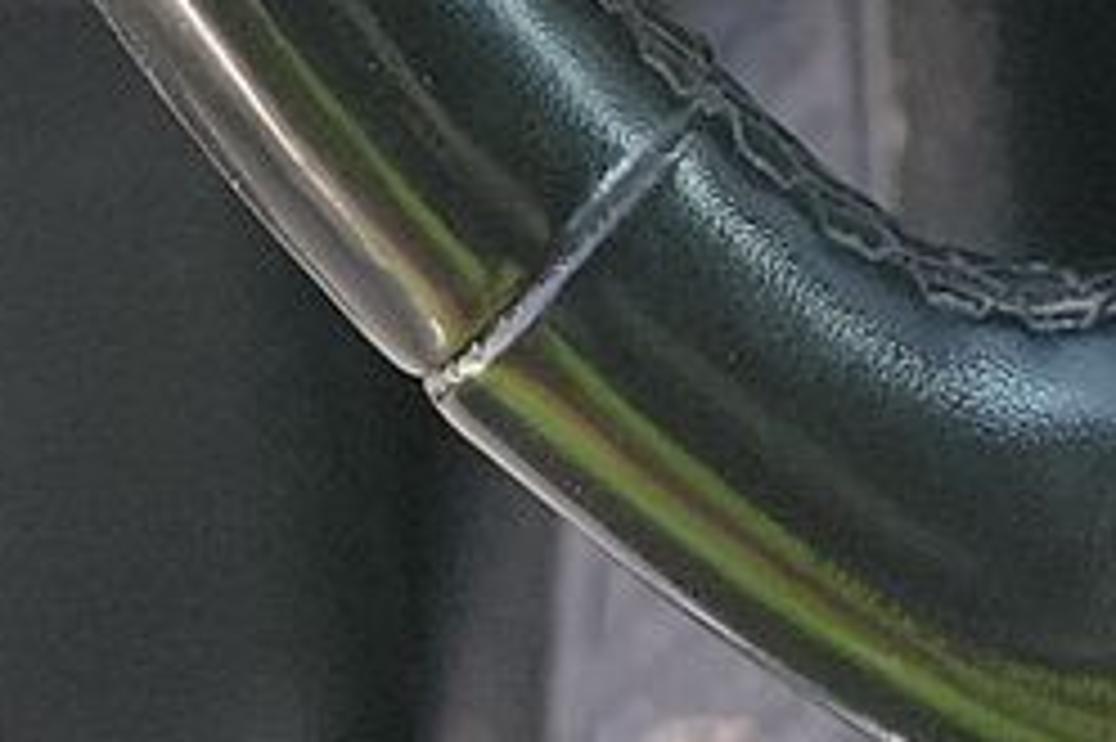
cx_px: 1768
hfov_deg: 12.1
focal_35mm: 161
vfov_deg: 7.5
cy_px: -1488
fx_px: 4988
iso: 72
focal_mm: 6.7
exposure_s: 1/59
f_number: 1.8
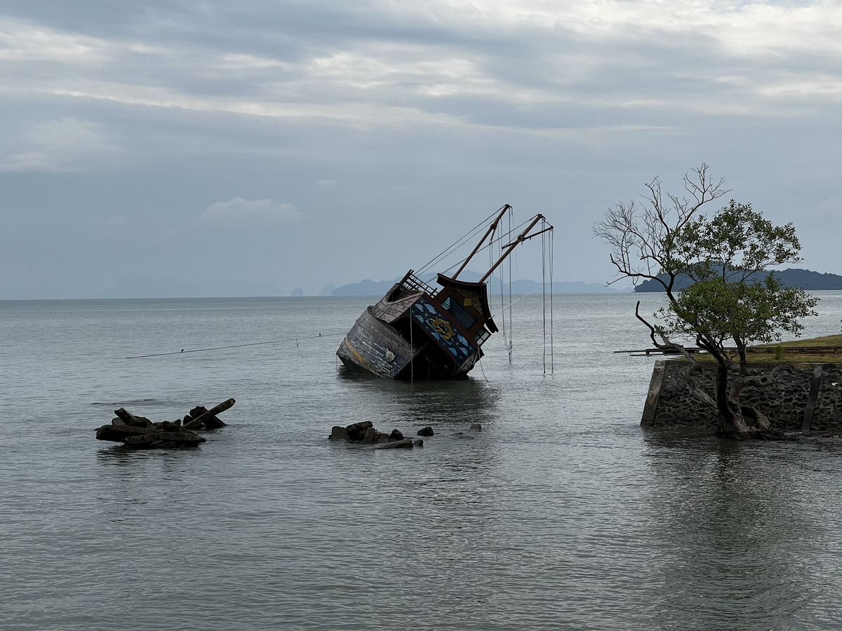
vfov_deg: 19.1
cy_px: 316
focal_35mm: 77
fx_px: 1873
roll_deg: +0.8
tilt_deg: -0.8
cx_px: 421
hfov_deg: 25.3
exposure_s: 1/896
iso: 32
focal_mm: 9
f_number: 2.8
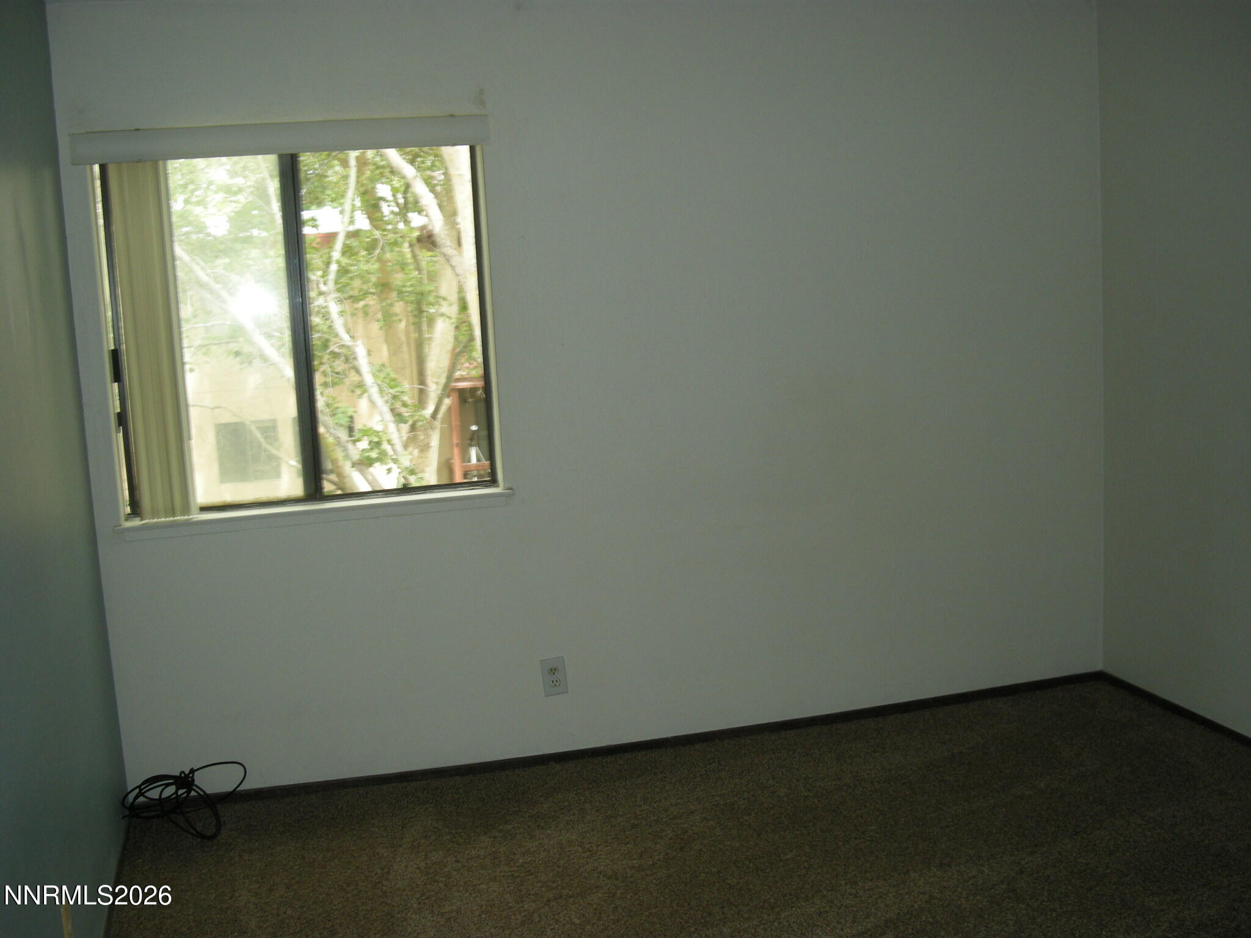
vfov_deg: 38.7
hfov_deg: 50.1
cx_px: 626
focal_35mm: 37
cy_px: 469
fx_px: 1337
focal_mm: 7.9
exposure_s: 1/30.6
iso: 125
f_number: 2.8
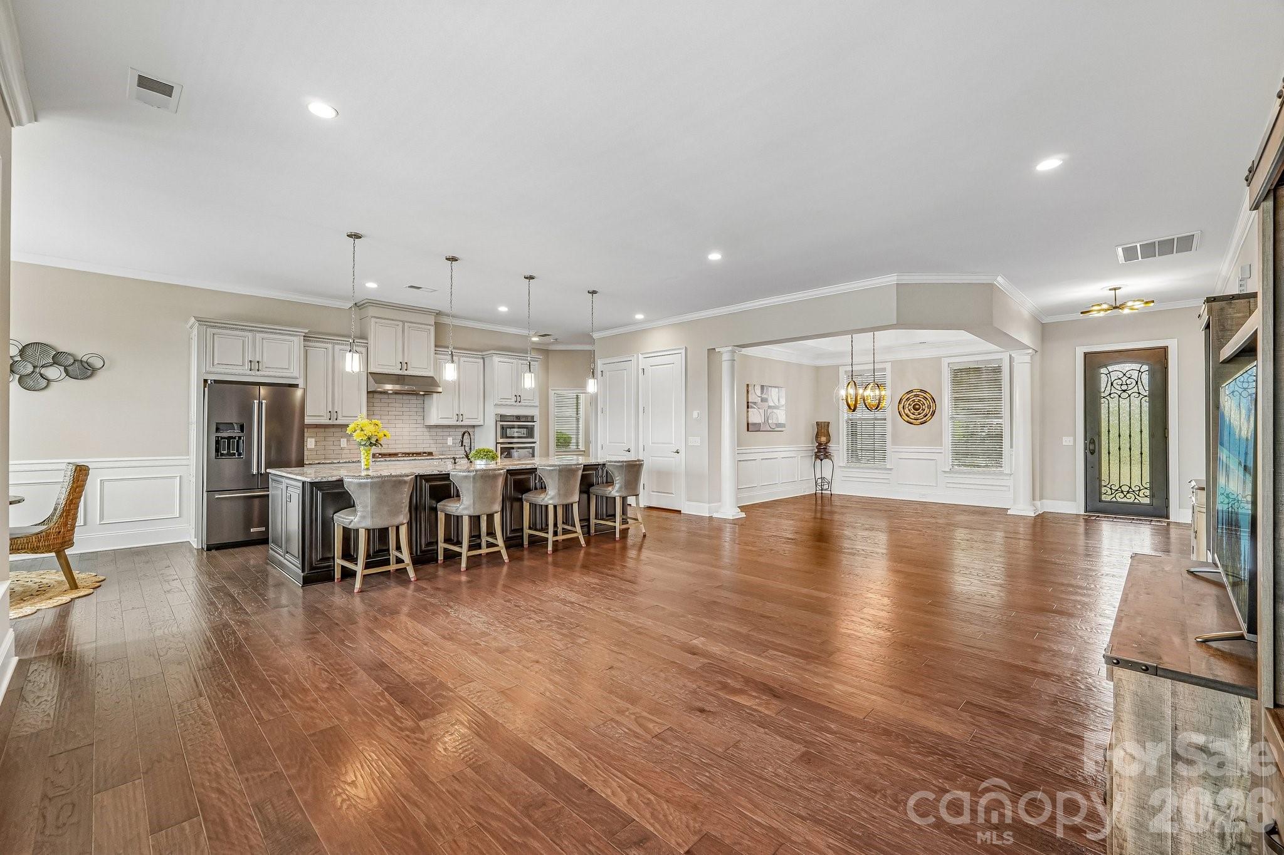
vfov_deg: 77.3
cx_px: 642
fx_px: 535
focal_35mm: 15
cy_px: 428
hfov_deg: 100.4
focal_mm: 10
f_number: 8
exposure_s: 1/6
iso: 400
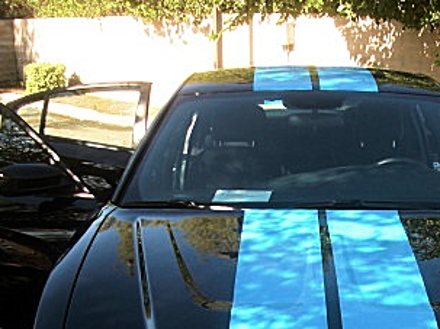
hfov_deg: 25.4
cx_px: 322
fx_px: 966
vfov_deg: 18.8
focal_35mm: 76
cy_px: 336
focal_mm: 6.3
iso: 50
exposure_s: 1/200
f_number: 2.8
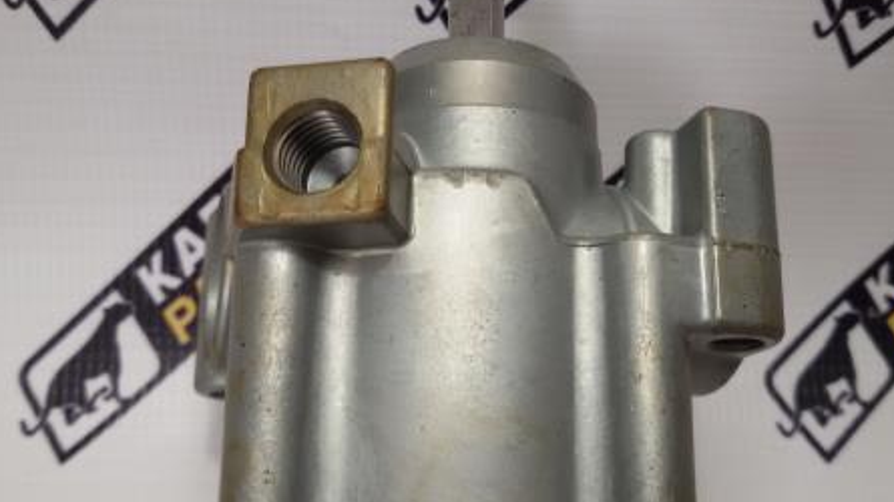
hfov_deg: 49.4
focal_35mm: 41
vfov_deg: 28.9
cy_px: 314
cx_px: 466
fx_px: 972
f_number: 2.4
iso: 40
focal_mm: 2.93
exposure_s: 1/50
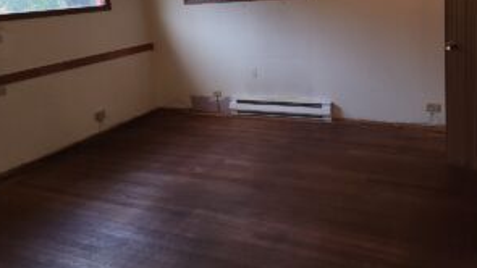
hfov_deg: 57.7
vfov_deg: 33.6
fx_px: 430
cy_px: 50
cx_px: 280
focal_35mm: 34
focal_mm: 6.4
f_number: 1.8
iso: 100
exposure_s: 1/24
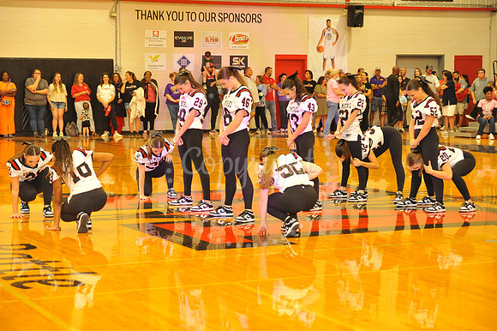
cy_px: 166
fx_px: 1173
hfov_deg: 23.9
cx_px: 248
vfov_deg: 16.1
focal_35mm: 85
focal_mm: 85
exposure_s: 1/50
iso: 2000
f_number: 6.3
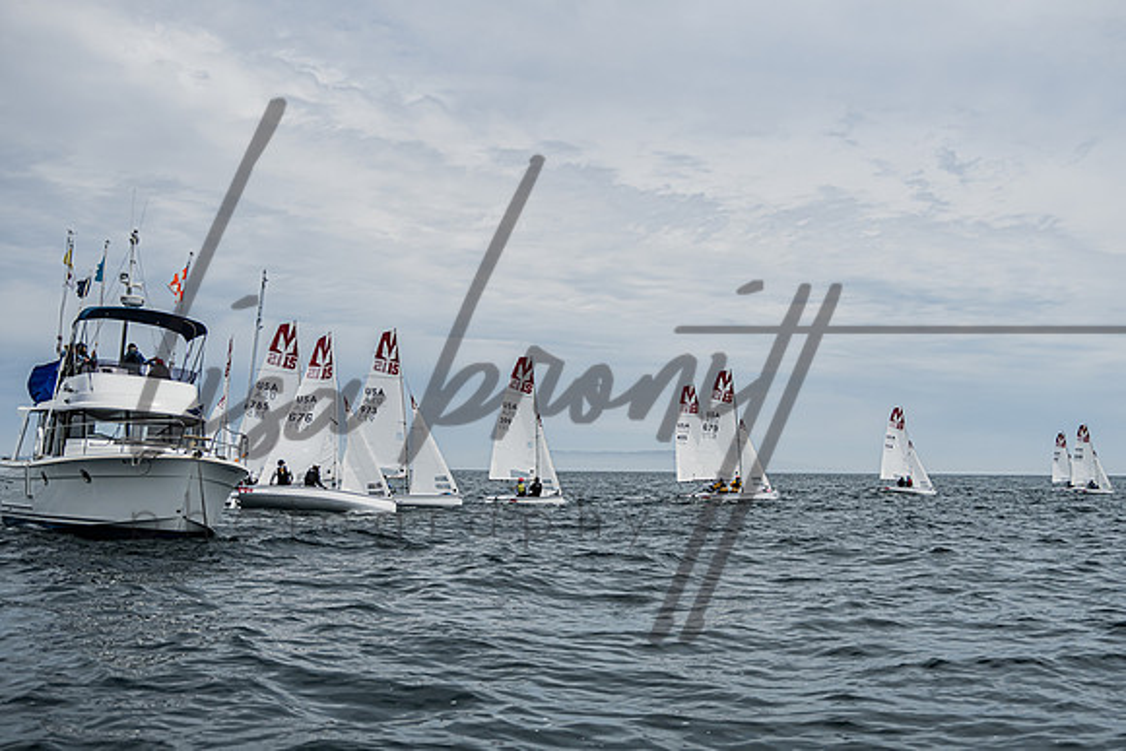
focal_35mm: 42
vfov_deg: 31.5
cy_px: 439
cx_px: 617
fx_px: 1328
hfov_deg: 45.9
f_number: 4.5
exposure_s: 1/3200
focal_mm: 31.5
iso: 320
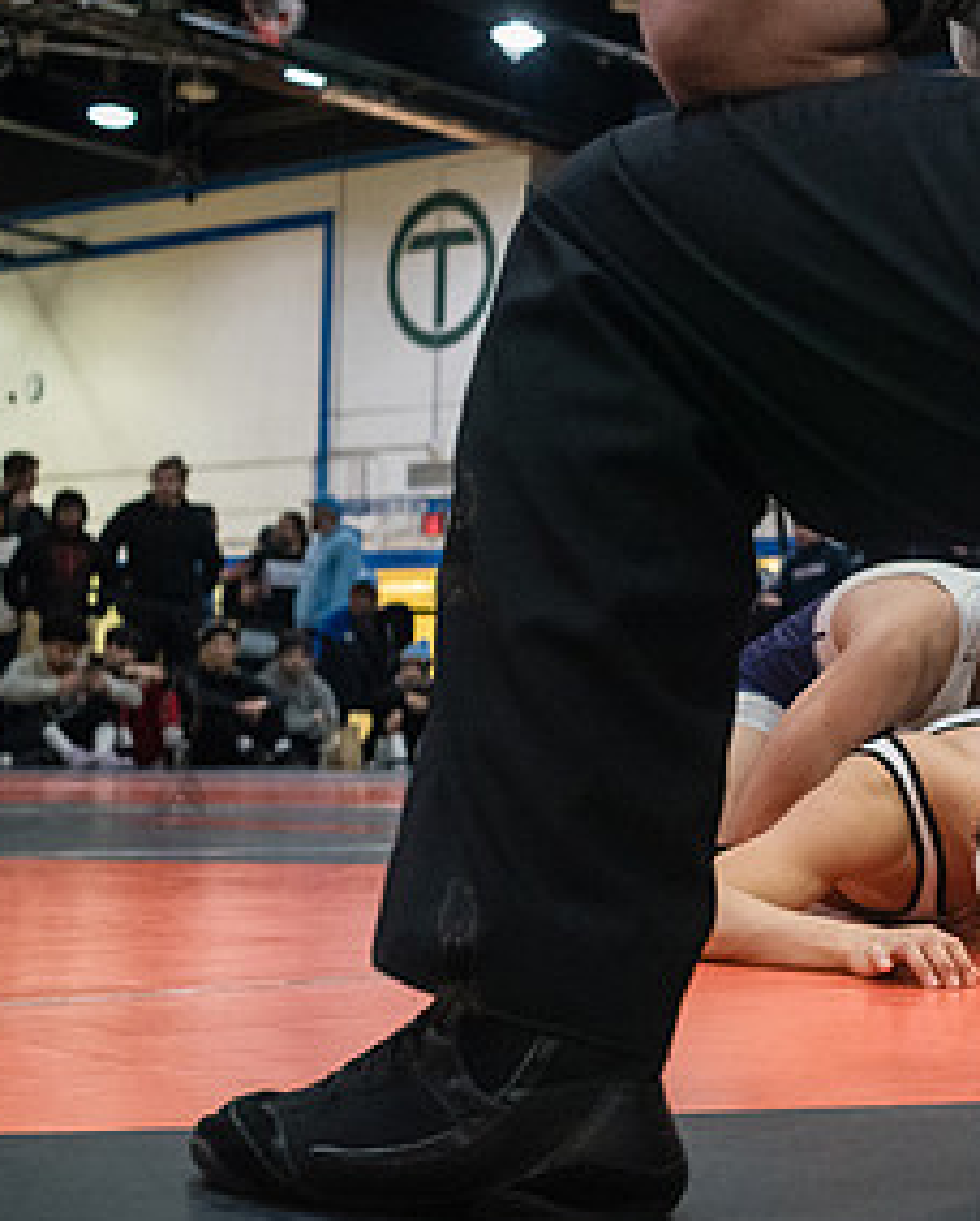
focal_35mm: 67
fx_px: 2424
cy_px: 737
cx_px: 1010
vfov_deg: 28.2
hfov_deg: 21.9
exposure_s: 1/400
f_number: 4
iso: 8000
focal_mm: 35
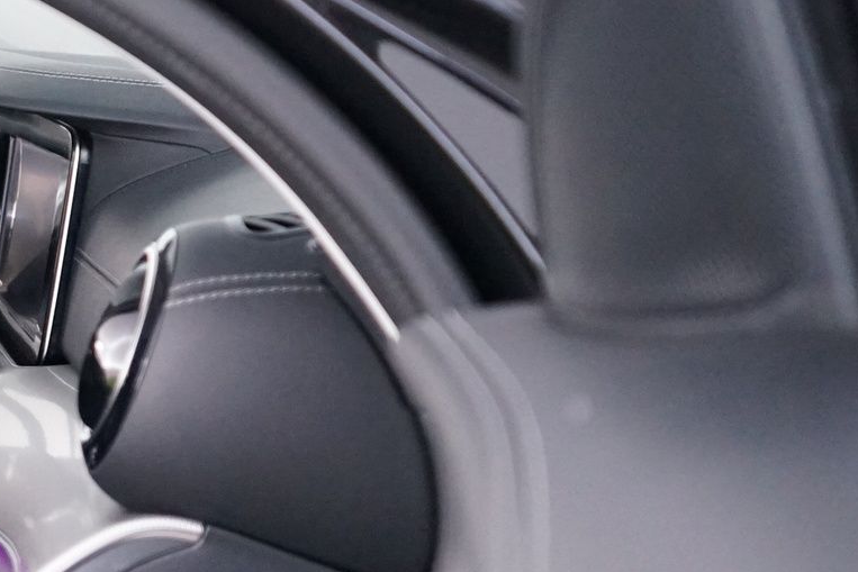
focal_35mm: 95
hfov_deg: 18.5
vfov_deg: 14.2
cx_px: -500
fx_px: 2264
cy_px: 594
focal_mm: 29
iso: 4000
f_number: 4
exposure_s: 1/8
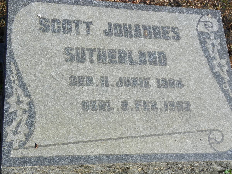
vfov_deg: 30.3
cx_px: 116
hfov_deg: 39.7
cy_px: 87
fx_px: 322
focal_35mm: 48
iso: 64
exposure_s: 1/250
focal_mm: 8.5
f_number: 4.5
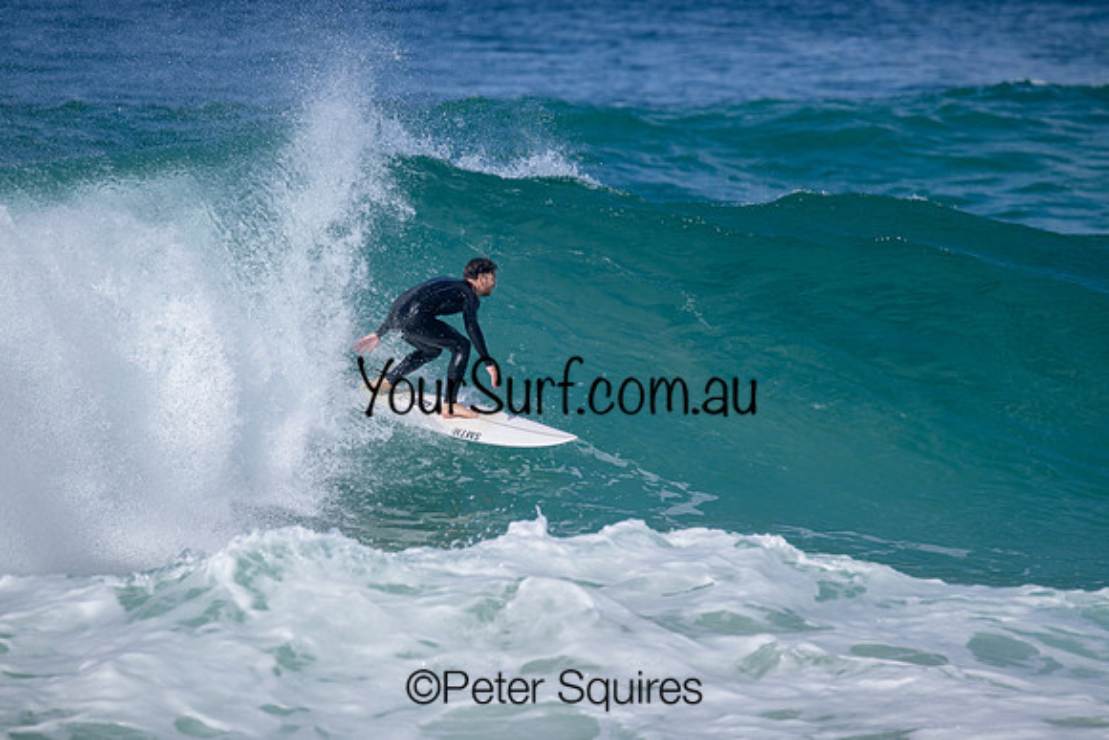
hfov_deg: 3.4
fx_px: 18795
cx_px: 554
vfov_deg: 2.3
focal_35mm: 610
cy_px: 370
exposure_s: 1/2000
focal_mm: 610
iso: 560
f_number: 11
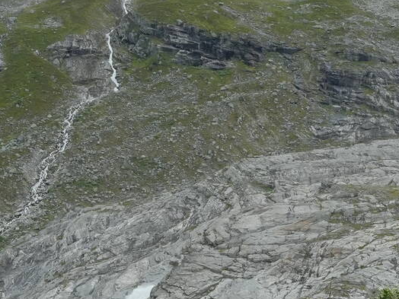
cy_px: 137
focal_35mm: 141
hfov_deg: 14.0
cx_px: 279
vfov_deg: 10.5
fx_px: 1625
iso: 1000
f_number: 11
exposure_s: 1/250
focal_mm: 30
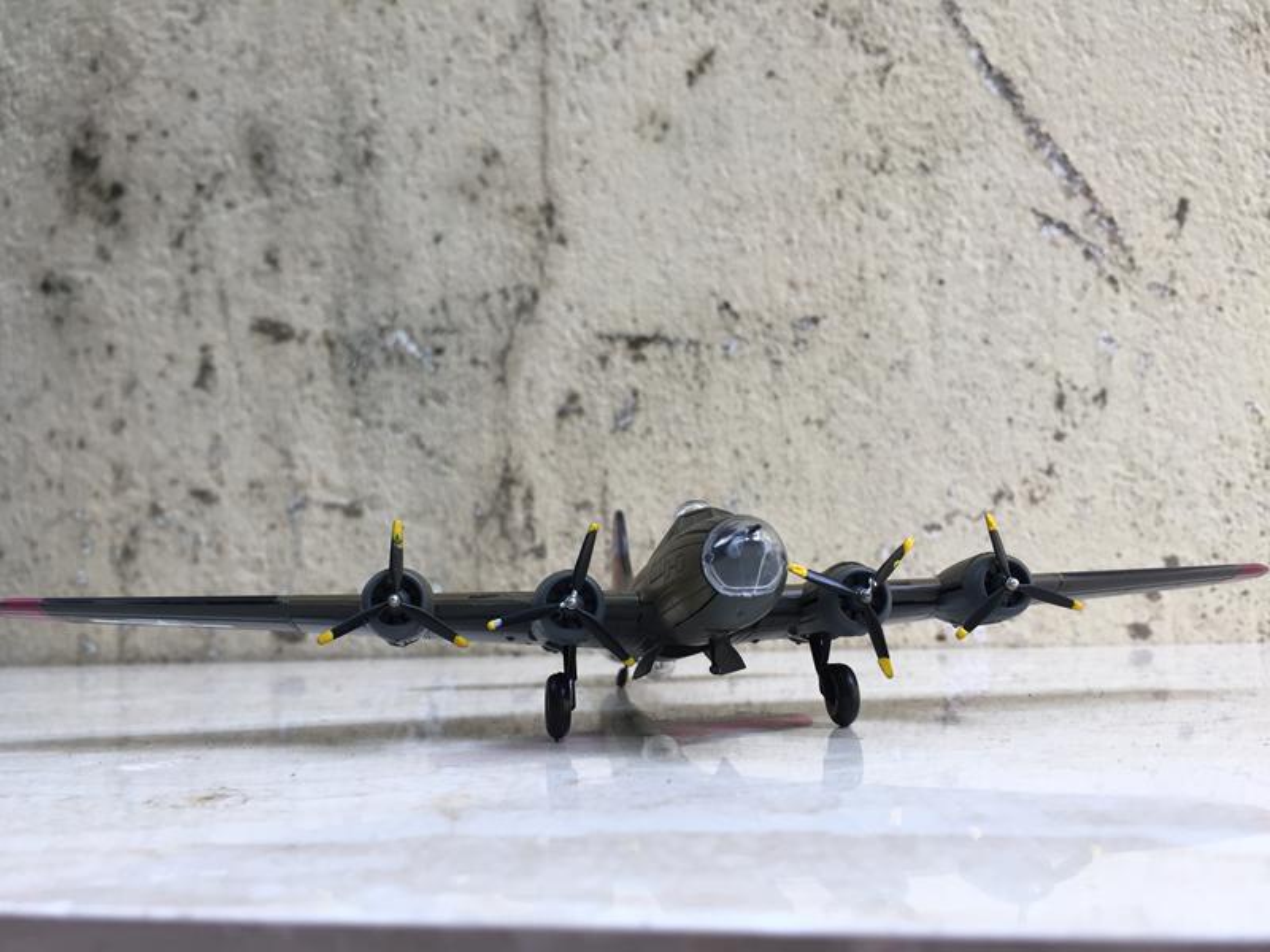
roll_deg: +1.1
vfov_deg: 48.2
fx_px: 1064
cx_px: 635
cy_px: 476
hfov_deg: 61.7
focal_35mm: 29
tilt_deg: +5.1
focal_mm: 4.15
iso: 32
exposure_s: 1/100
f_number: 2.2
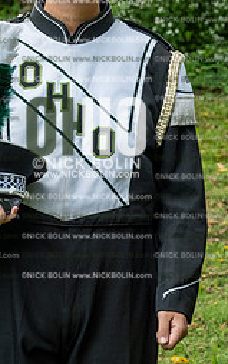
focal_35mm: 94
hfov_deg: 13.9
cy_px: 138
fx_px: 933
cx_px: 86
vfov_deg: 22.0
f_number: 5.6
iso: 1000
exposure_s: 1/640
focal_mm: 52
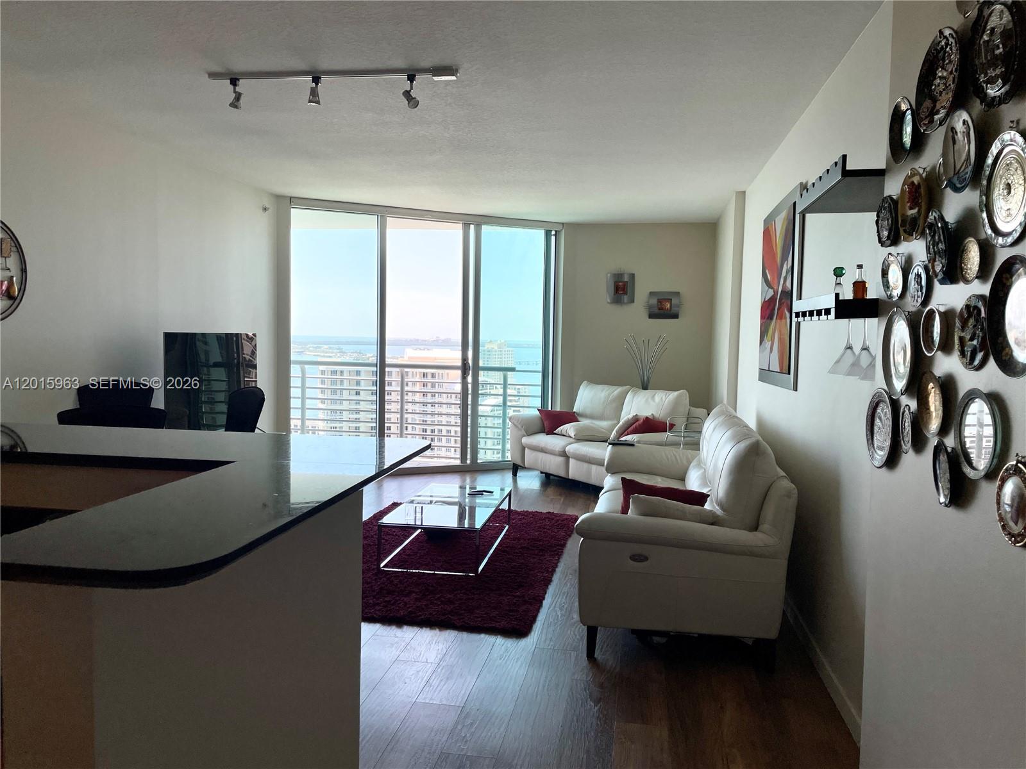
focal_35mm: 26
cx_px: 513
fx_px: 771
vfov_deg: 53.1
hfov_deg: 67.3
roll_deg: -0.5
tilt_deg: -3.7
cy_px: 384
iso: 32
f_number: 1.6
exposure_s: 1/1125
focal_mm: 4.2
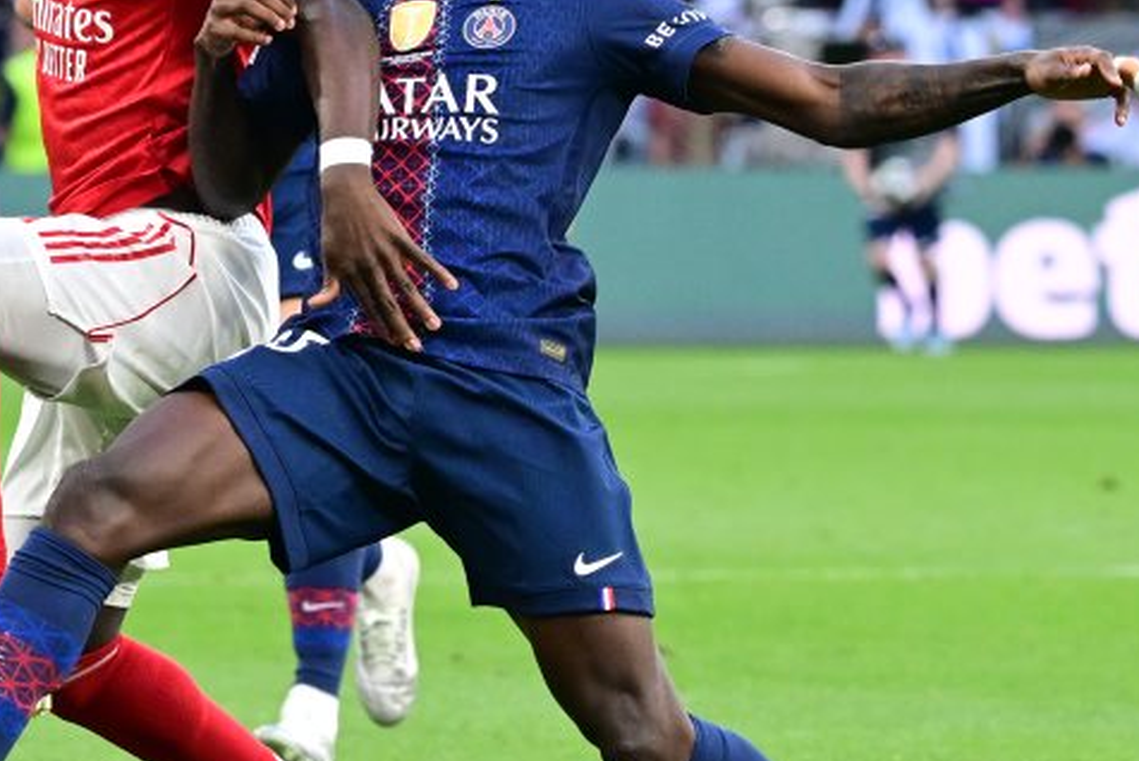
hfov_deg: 4.5
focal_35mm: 462
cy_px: 275
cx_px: 302
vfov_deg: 3.0
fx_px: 14625
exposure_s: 1/1000
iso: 3200
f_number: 5.6
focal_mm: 220
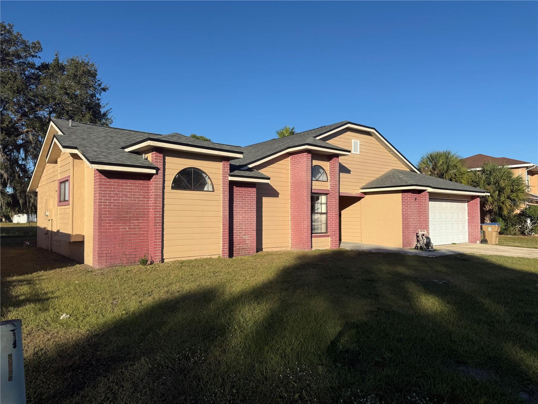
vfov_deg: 56.8
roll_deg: -0.1
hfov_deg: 71.6
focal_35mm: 24
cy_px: 202
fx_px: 373
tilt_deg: +2.6
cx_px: 269
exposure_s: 1/5319
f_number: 1.78
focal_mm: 6.76
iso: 80
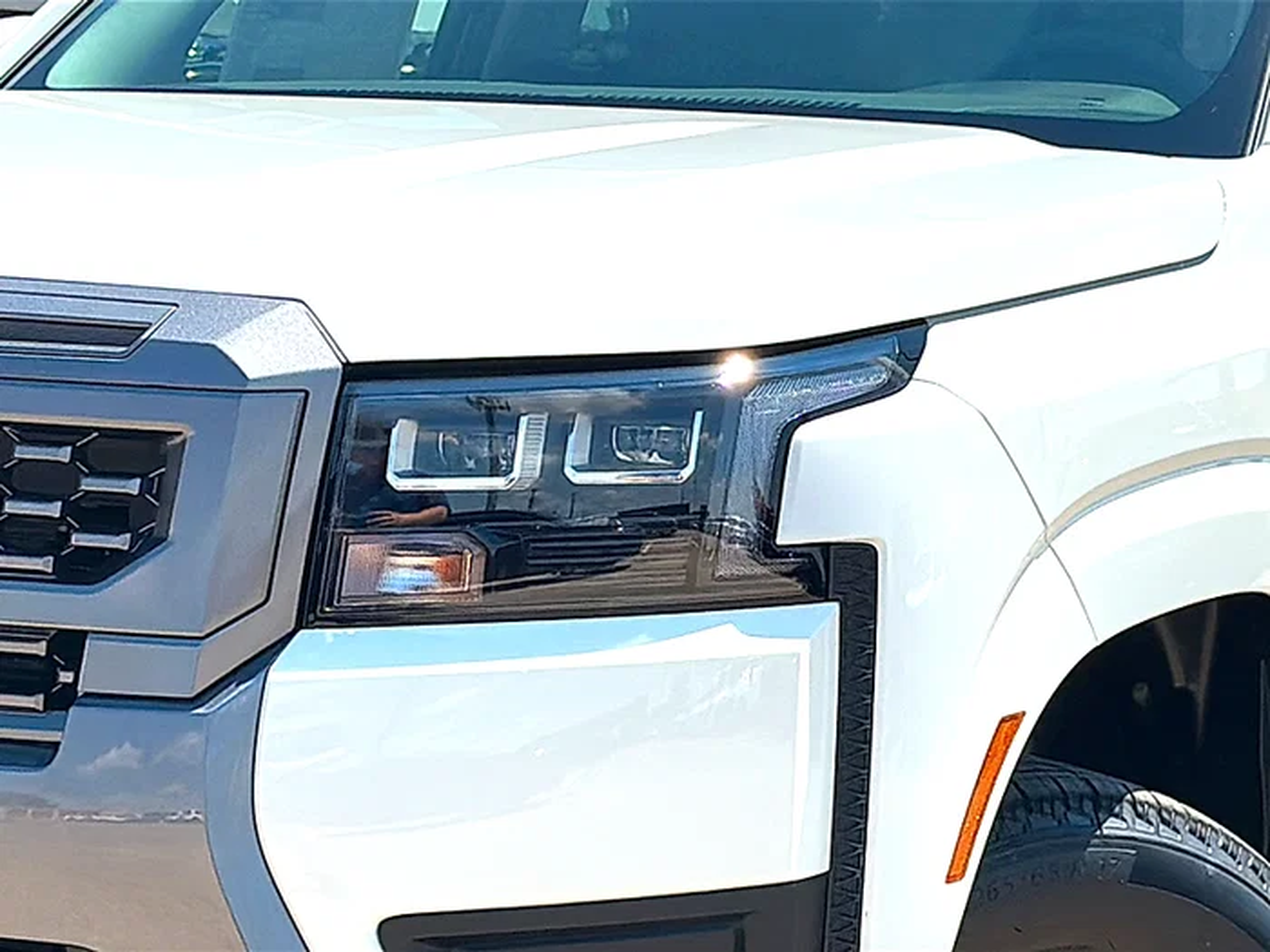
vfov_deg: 14.8
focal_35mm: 100
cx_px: 635
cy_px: 476
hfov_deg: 19.6
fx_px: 3669
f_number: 1.78
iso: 64
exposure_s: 1/5319
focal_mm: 6.86
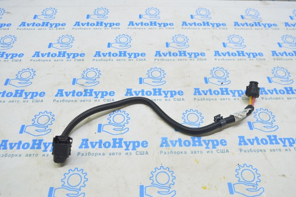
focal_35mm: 32
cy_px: 98
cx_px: 148
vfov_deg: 41.6
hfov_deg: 59.5
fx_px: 259
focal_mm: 21
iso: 400
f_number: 5.6
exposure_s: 1/20
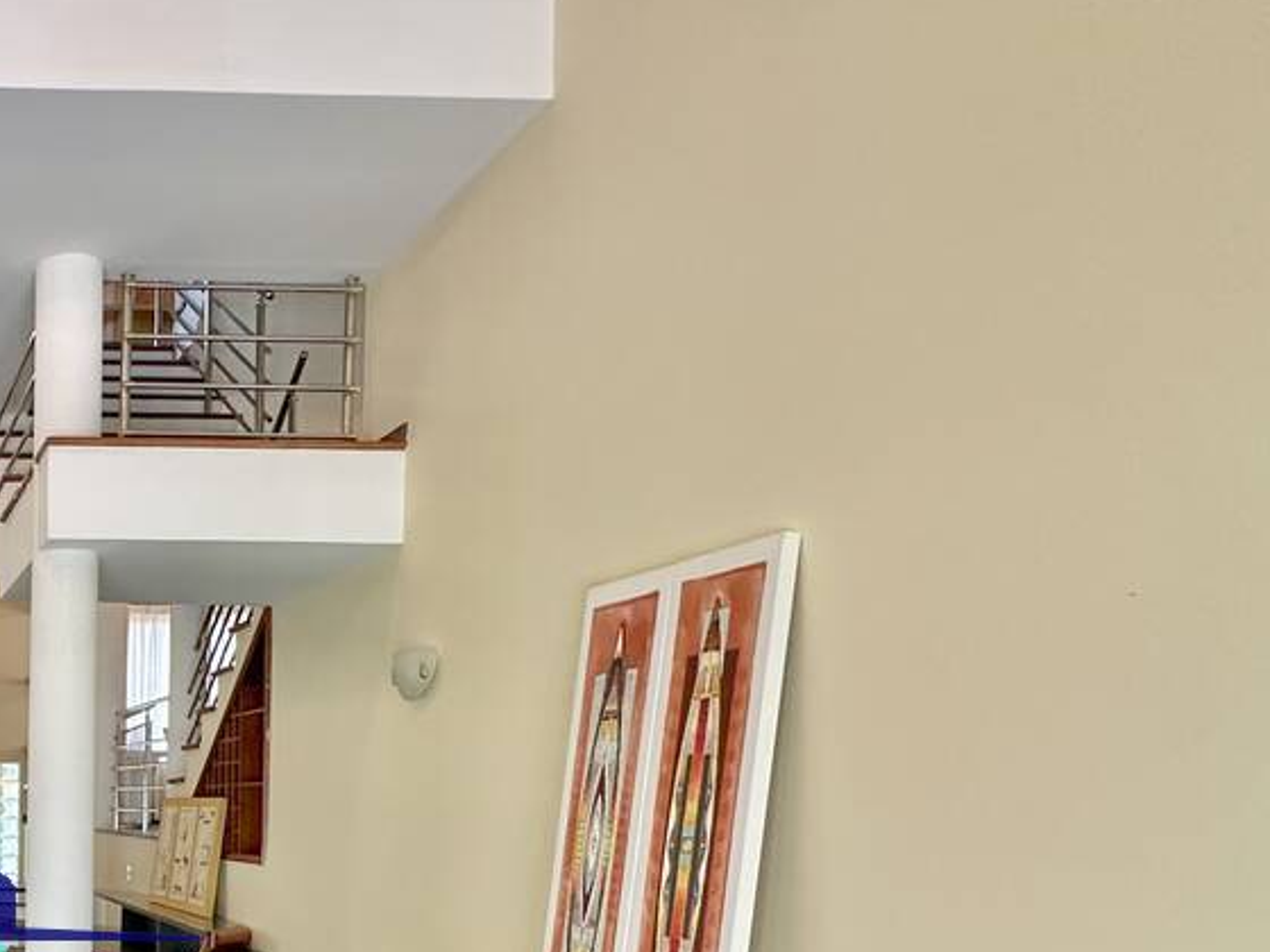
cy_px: 845
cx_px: -163
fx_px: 1321
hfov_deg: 40.3
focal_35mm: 36
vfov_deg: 37.3
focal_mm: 2.22
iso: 160
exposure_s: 1/60
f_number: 2.2
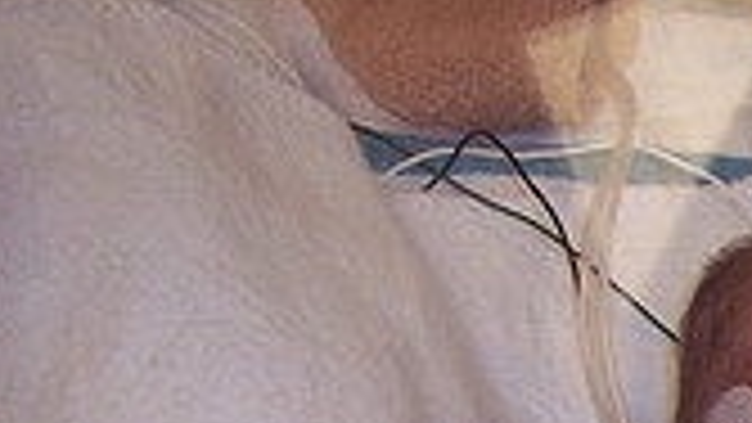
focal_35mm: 148
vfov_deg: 7.7
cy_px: 965
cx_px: 1108
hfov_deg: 13.7
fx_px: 2952
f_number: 2.8
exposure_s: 1/90
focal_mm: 8
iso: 140
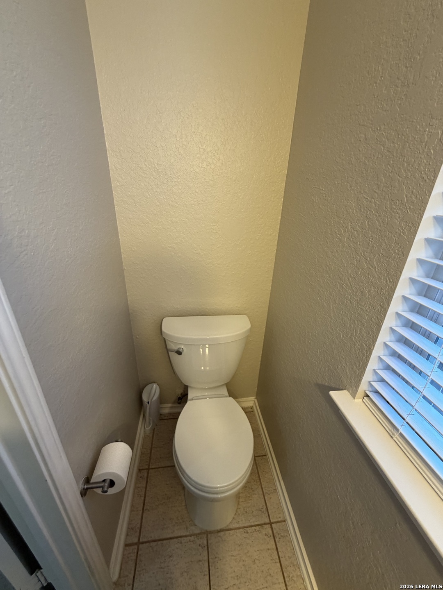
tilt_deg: -24.3
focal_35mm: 14
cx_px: 222
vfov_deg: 102.1
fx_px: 239
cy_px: 295
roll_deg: -0.9
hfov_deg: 85.7
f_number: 2.2
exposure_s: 1/120
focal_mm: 2.22
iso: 200
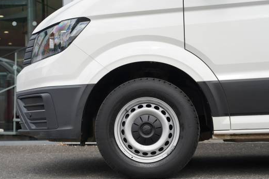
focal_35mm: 78
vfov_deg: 17.5
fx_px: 582
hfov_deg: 26.0
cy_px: 99
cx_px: 153
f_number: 4.5
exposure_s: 1/200
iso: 100
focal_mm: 63.7
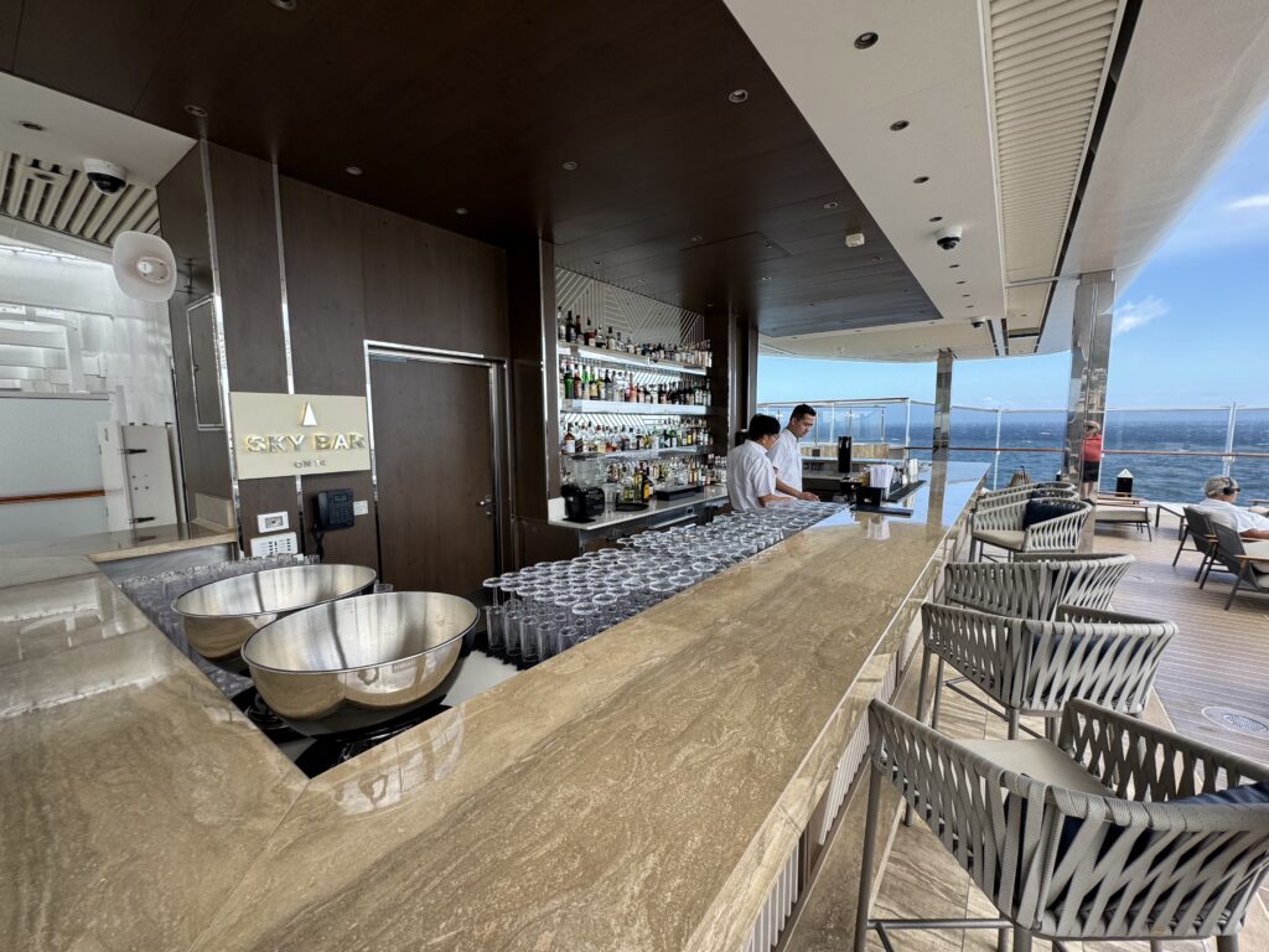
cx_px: 634
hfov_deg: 102.1
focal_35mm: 14
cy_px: 476
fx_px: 513
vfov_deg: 85.7
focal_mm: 2.22
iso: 40
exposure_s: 1/401
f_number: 2.2
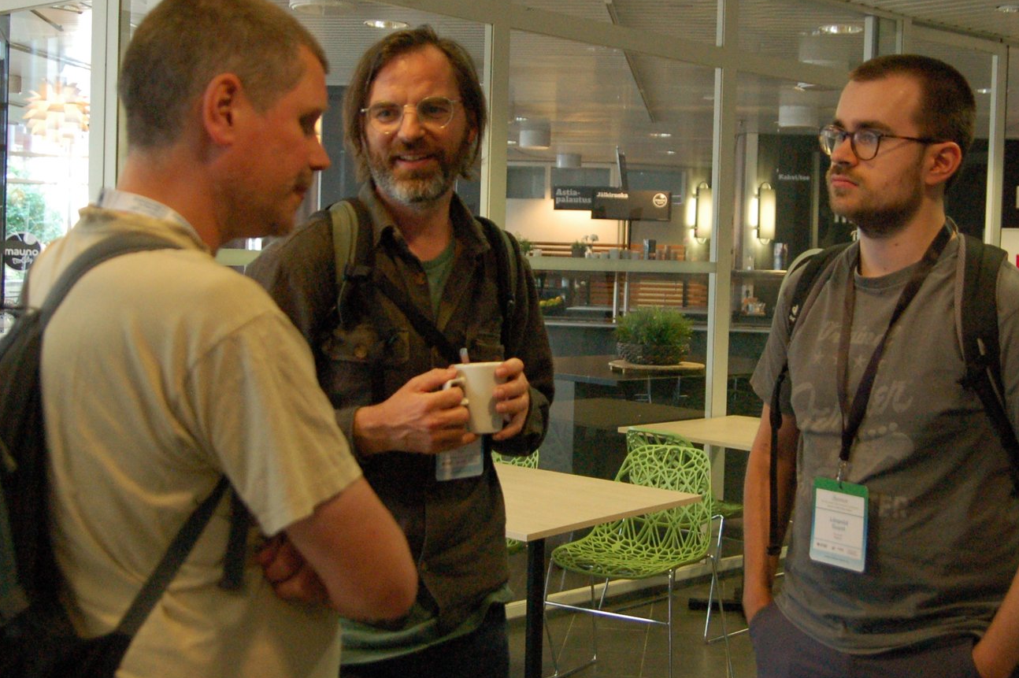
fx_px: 1443
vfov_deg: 26.4
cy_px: 290
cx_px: 561
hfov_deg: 38.9
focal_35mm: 51
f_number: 2.8
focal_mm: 22
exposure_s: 1/125
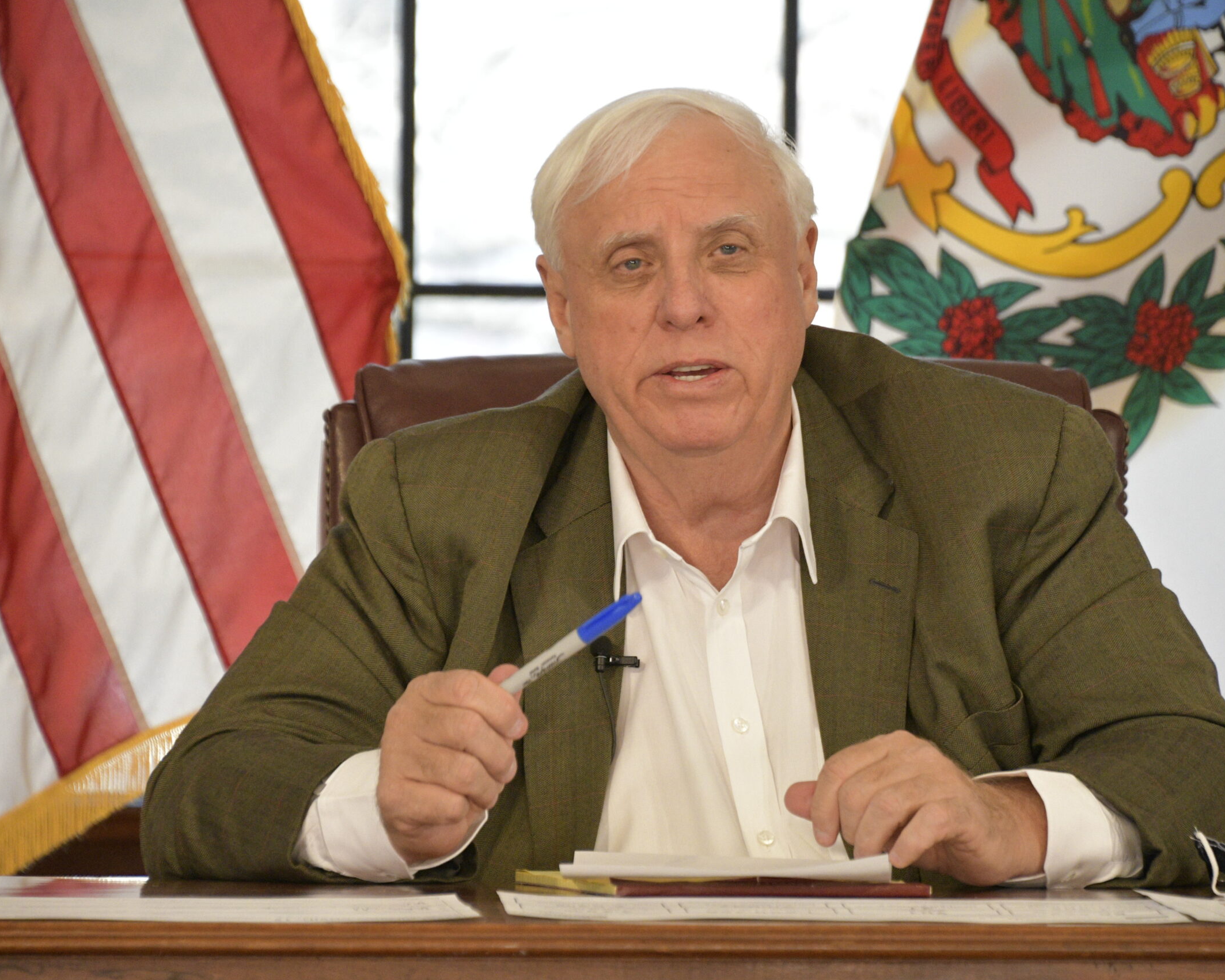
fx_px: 10442
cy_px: 490
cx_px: 698
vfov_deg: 5.4
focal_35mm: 288
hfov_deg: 6.7
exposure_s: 1/200
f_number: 6.3
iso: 4000
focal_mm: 170
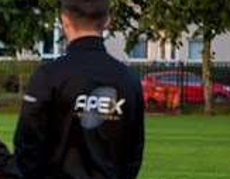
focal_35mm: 667
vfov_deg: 2.3
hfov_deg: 2.9
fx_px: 4495
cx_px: -243
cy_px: 166
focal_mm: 170
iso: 1600
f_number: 4.5
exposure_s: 1/640
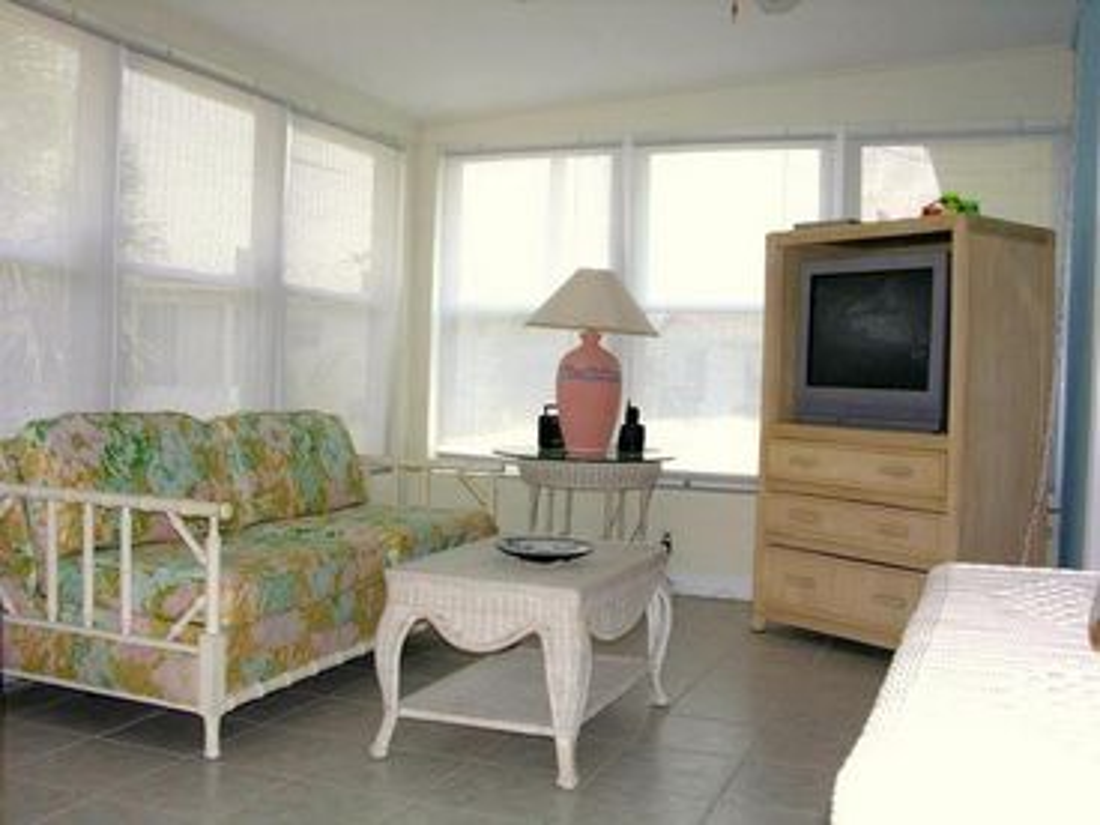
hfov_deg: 52.6
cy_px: 412
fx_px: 1112
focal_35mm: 35
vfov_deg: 40.7
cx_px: 550
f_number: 4
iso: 50
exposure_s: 1/69.8
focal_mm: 8.9
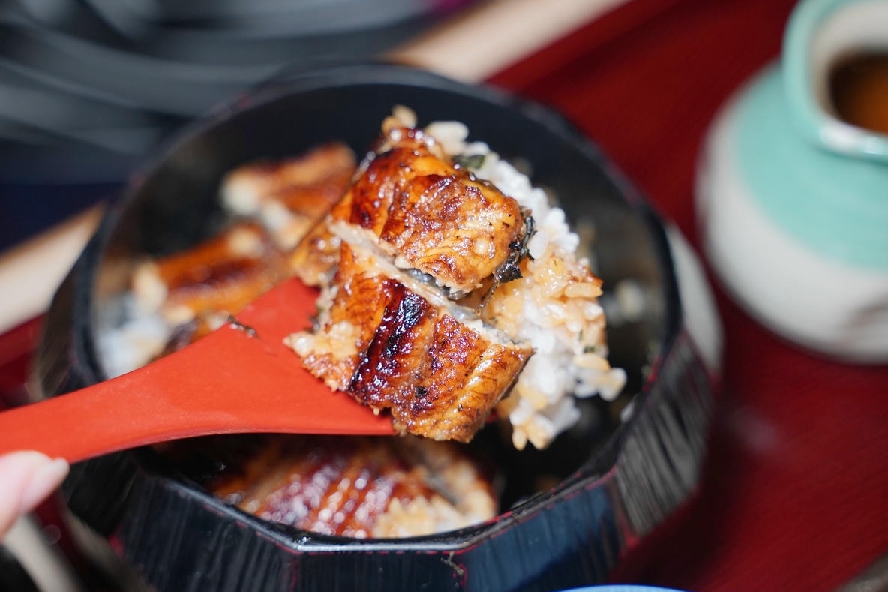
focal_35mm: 76
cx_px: 444
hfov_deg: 26.7
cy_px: 296
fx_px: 1874
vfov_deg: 17.9
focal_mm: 75
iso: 800
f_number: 4
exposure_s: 1/80
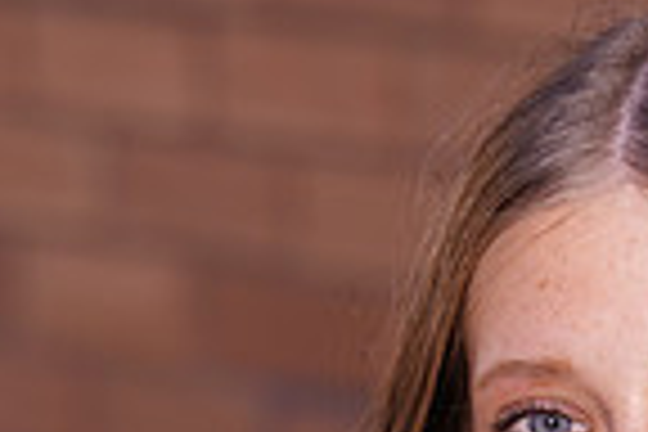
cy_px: 1080
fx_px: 8531
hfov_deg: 4.3
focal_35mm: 474
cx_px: 578
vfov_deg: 2.9
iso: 50
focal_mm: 118
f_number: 4
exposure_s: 1/80
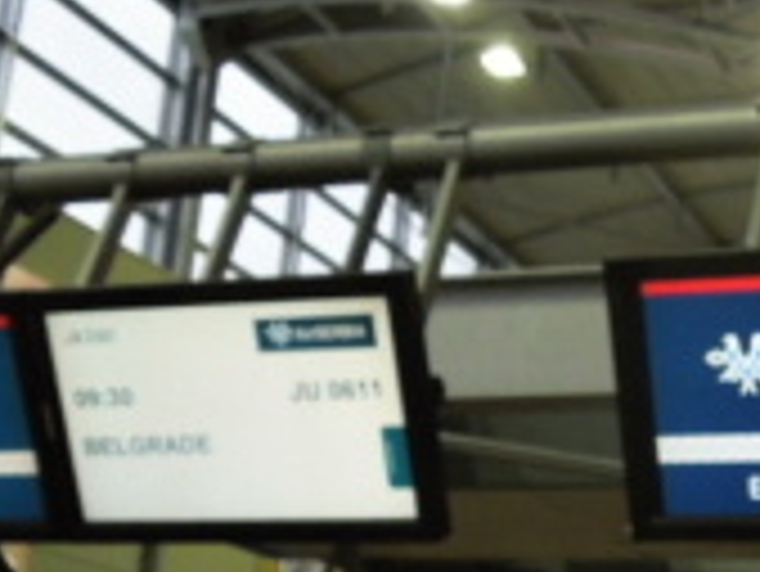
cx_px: 760
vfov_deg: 19.6
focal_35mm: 74
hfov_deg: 25.1
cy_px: 502
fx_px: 1626
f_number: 3.3
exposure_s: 1/30
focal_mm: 4.5
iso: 250
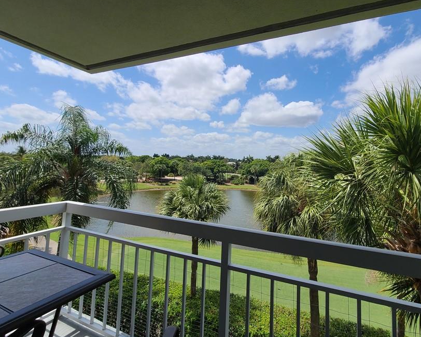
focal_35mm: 16
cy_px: 150
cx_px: 241
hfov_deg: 92.5
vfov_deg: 80.1
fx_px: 199
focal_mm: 2.2
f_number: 2.2
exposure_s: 1/2715
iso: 50
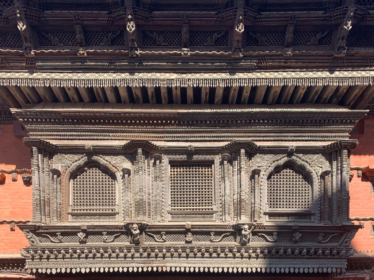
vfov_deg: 53.1
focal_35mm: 26
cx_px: 187
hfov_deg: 67.3
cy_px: 140
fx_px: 281
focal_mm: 4.25
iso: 25
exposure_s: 1/669
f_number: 1.8
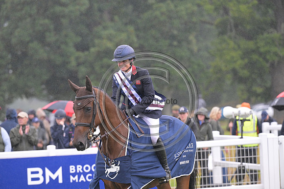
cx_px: 142
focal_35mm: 200
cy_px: 94
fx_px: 1578
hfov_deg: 10.3
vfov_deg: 6.9
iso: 2000
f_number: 4.5
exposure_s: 1/1250
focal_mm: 200
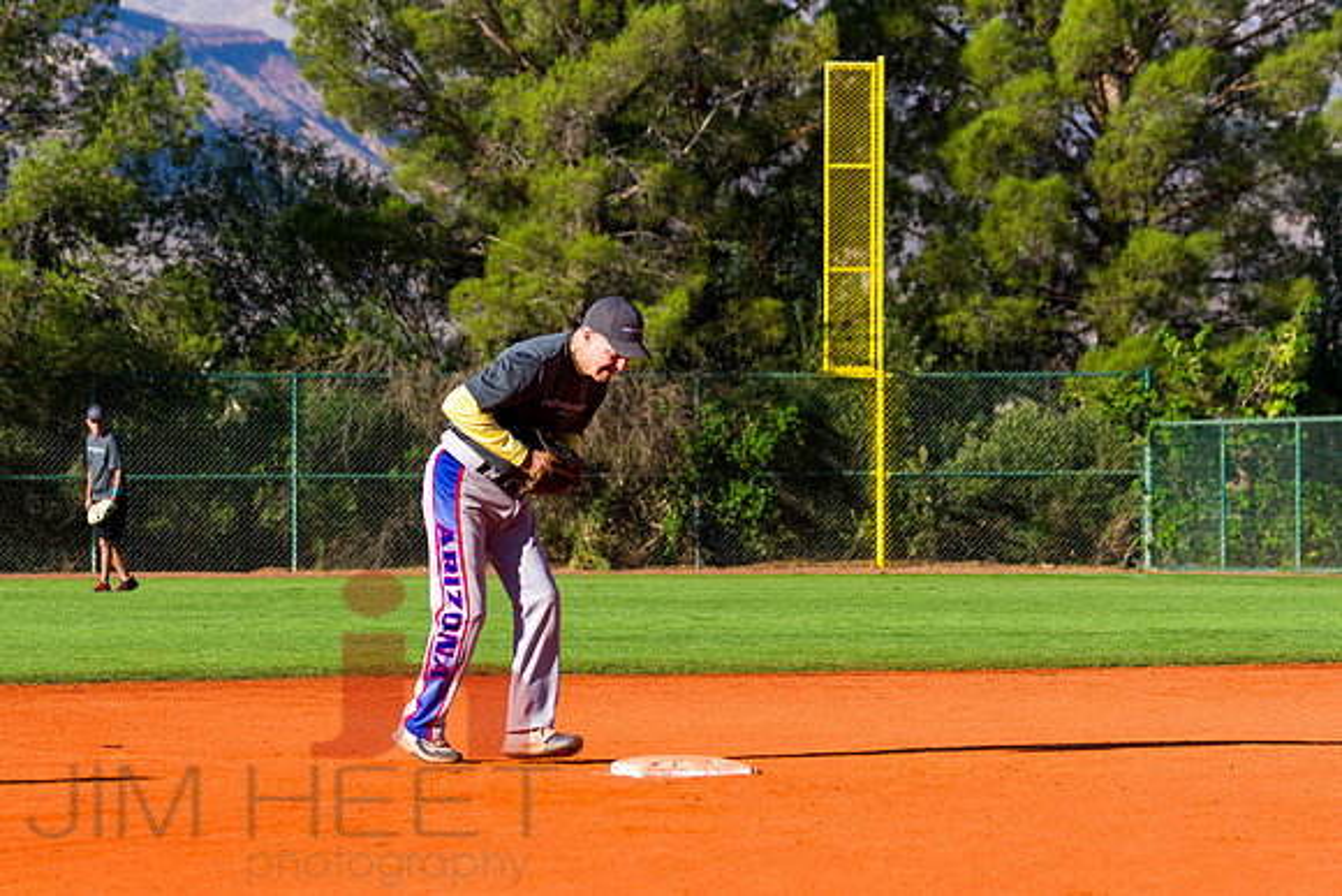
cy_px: 538
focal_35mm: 234
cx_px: 624
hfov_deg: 8.8
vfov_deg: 5.9
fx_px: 8731
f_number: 7.1
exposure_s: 1/1250
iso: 400
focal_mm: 165
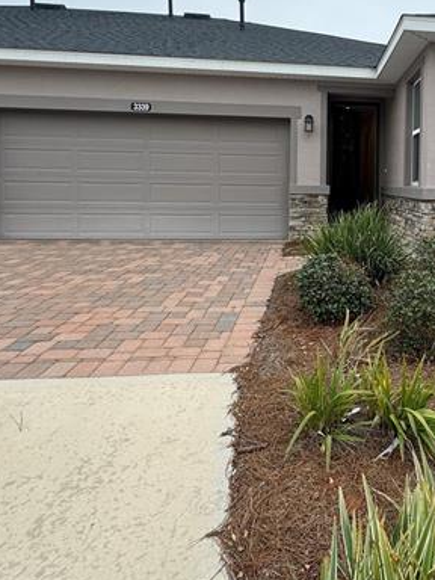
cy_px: 199
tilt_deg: +0.2
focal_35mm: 28
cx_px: 379
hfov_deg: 45.7
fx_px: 469
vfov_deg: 62.1
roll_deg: -0.2
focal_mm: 2.22
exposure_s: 1/482
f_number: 2.2
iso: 40
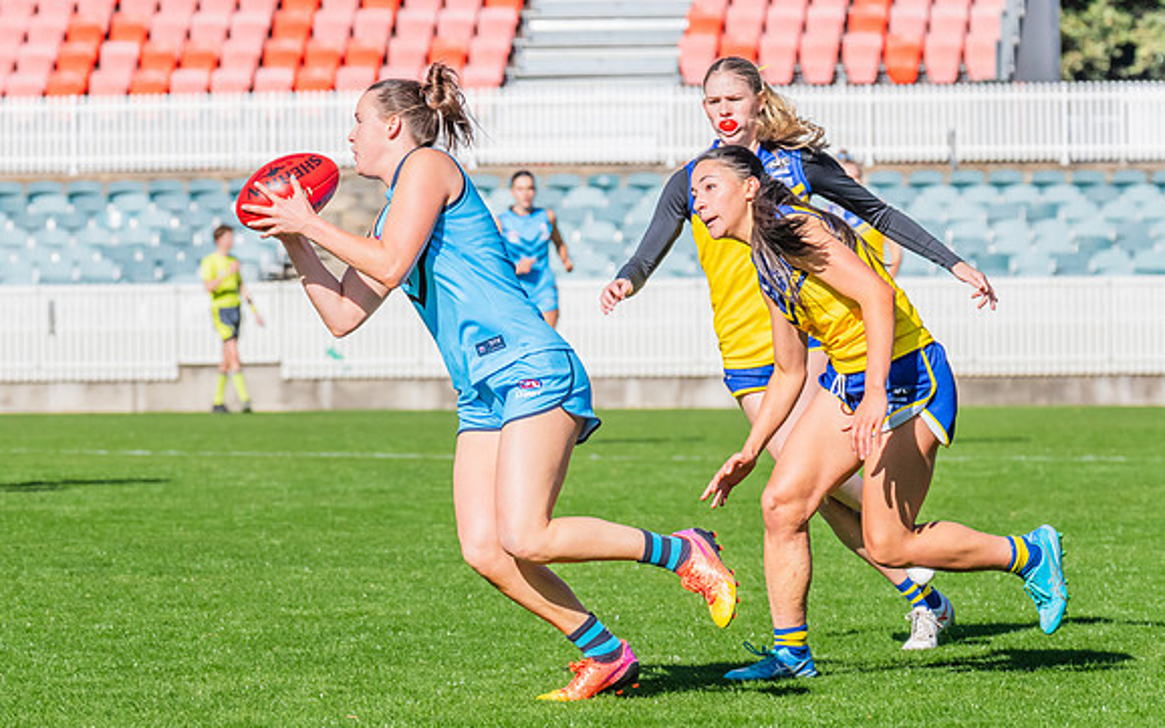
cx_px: 386
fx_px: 11777
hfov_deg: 5.7
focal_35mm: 371
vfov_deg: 3.5
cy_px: 480
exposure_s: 1/1250
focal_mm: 270
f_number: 13
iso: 800
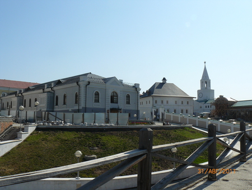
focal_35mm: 36
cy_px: 95
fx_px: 262
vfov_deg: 39.7
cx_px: 126
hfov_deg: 51.3
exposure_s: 1/400
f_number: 7.1
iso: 100
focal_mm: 6
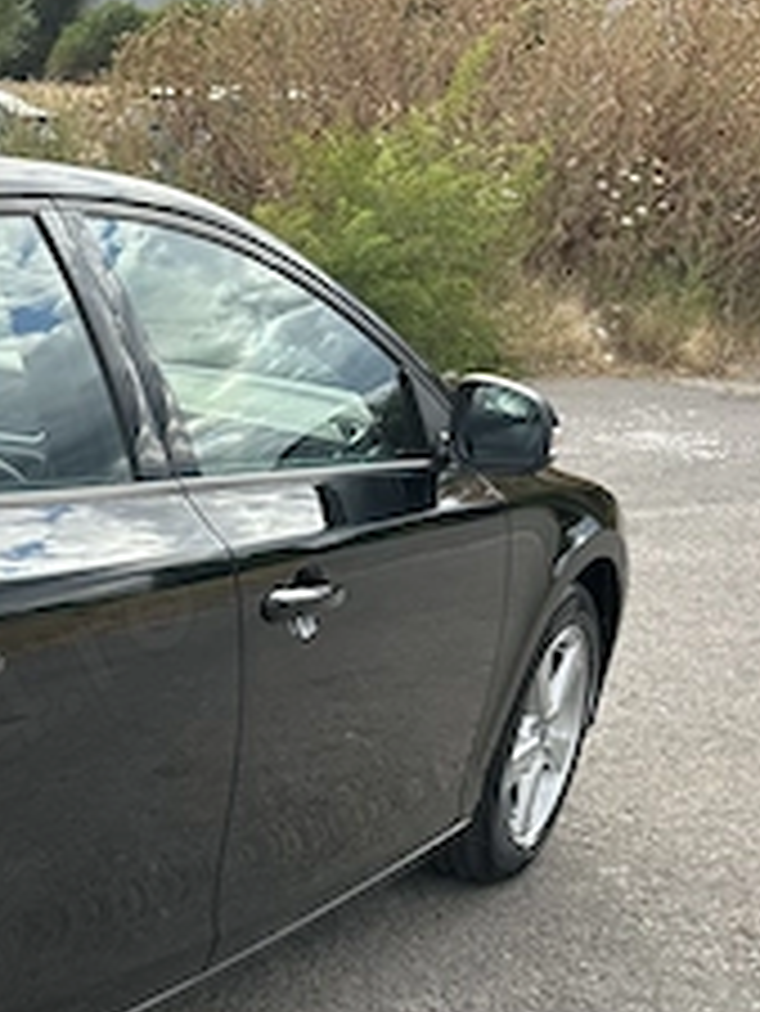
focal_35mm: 64
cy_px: 832
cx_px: -409
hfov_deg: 19.7
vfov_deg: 29.5
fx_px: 1872
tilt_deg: -19.7
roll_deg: -1.7
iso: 80
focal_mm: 6.86
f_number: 1.78
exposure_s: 1/729
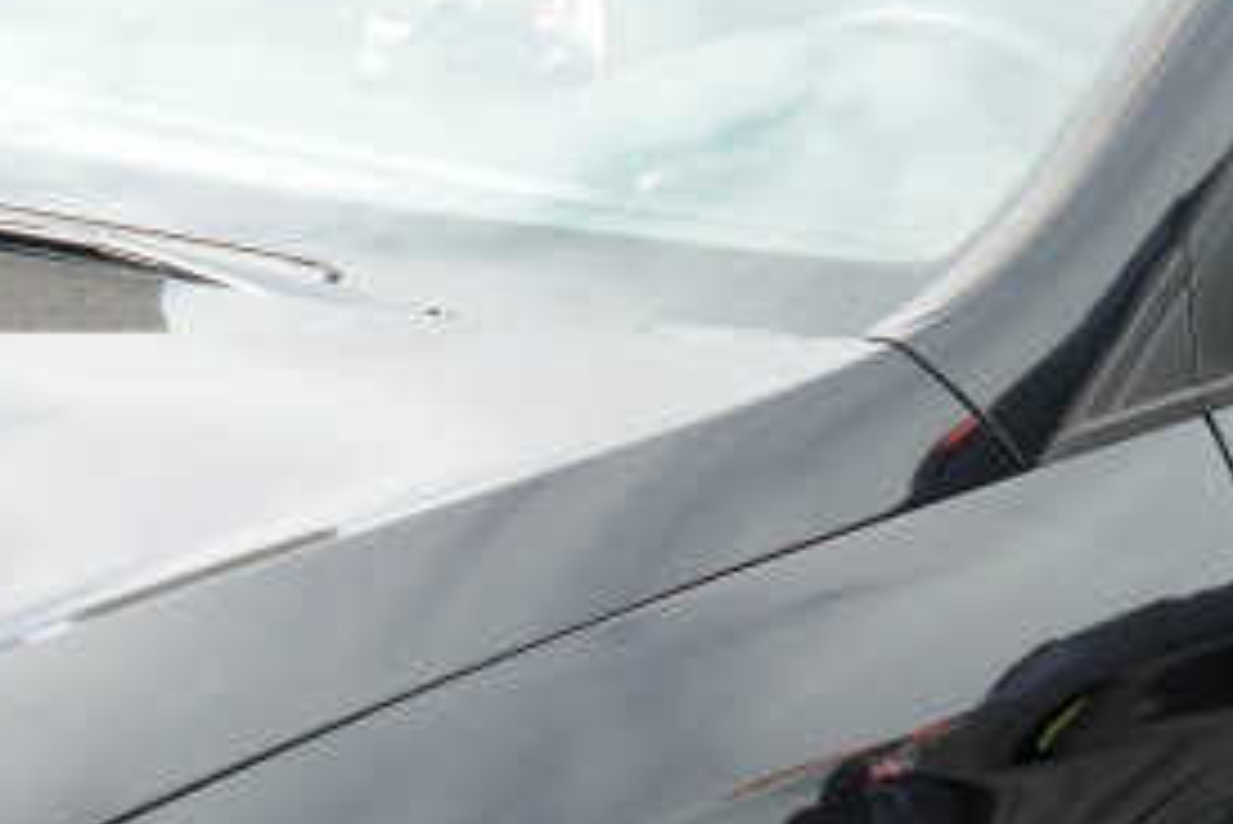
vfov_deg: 9.3
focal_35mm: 146
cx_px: -382
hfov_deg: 13.5
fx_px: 5003
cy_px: -160
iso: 250
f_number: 9
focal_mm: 50
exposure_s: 1/100
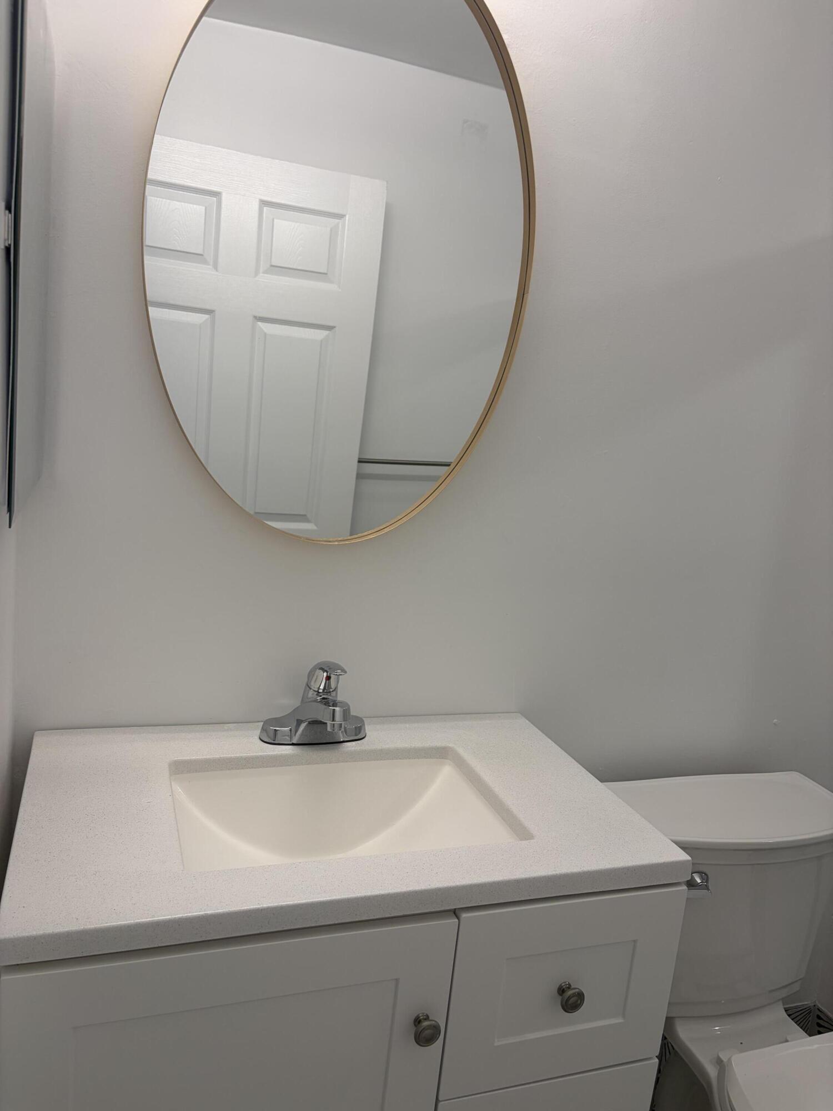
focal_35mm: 26
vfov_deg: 67.3
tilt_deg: -9.7
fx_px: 834
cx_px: 416
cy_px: 556
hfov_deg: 53.1
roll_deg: -6.4
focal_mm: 5.96
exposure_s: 1/120
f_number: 1.6
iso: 50
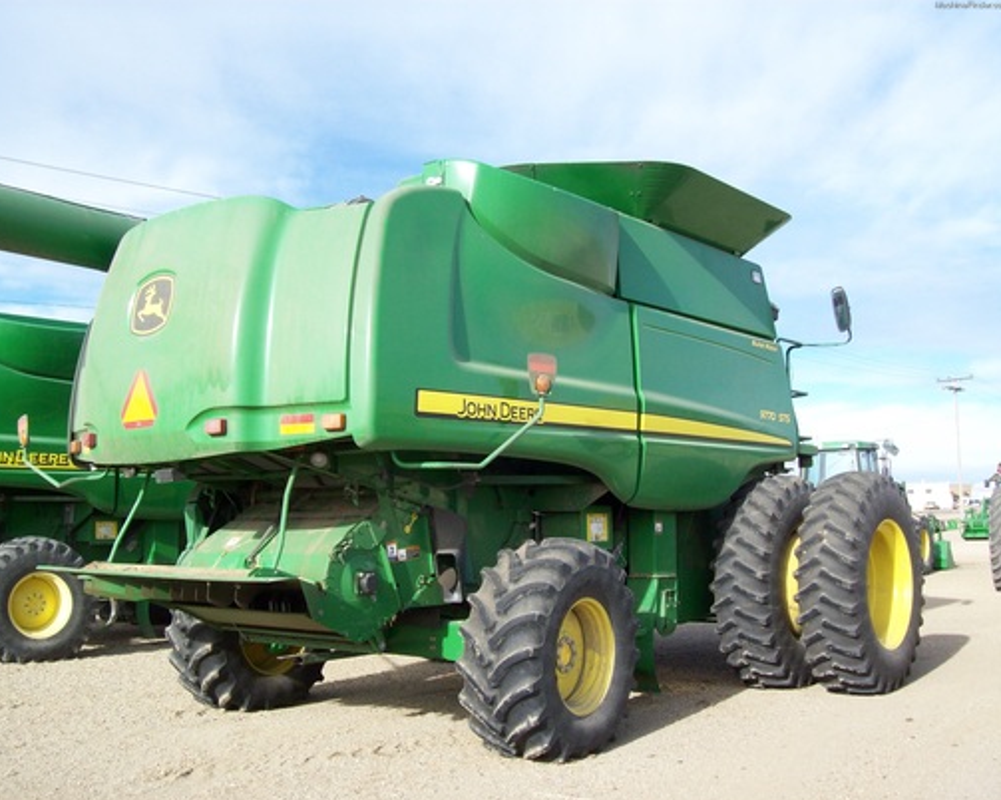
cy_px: 402
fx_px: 1125
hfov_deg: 47.9
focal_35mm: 38
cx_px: 468
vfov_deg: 39.1
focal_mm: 6
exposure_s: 1/251
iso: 80
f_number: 4.8
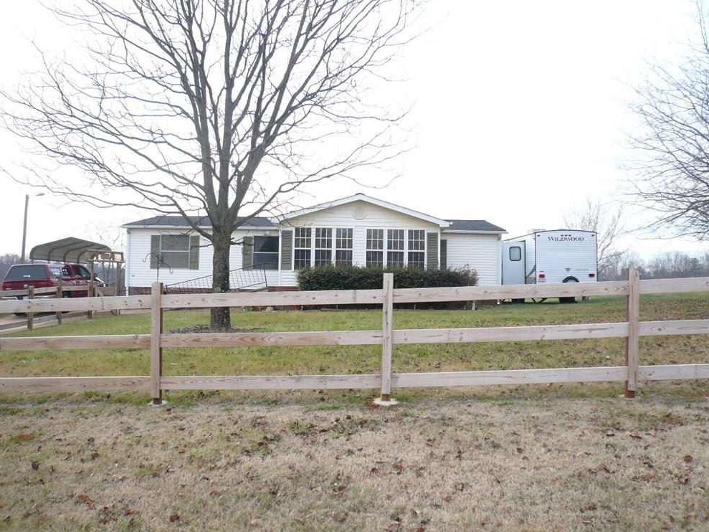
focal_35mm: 29
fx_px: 594
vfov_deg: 48.2
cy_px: 270
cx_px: 346
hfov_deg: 61.6
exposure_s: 1/400
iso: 100
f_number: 2.8
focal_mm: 4.6
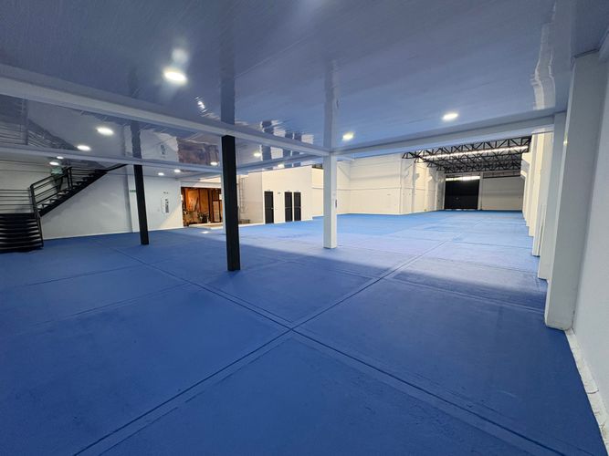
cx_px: 304
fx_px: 246
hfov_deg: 102.1
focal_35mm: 14
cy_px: 228
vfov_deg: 85.7
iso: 160
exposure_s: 1/60
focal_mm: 2.22
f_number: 2.2
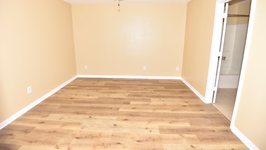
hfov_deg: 95.9
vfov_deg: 63.4
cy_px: 60
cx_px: 131
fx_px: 120
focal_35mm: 17
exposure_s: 1/60
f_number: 4
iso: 100
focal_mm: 16
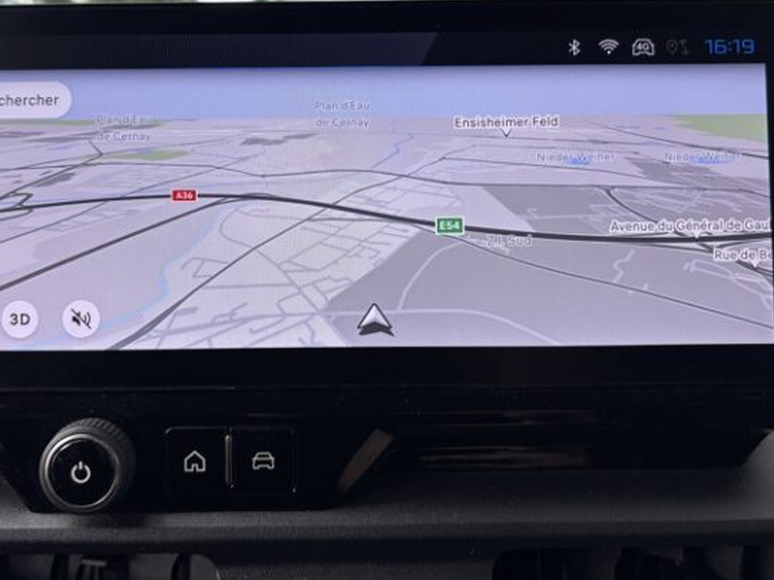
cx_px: 333
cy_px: 202
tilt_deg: -8.5
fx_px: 827
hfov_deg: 50.0
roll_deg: +0.5
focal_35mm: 37
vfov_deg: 38.3
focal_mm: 5.96
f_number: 1.6
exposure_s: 1/490
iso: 50
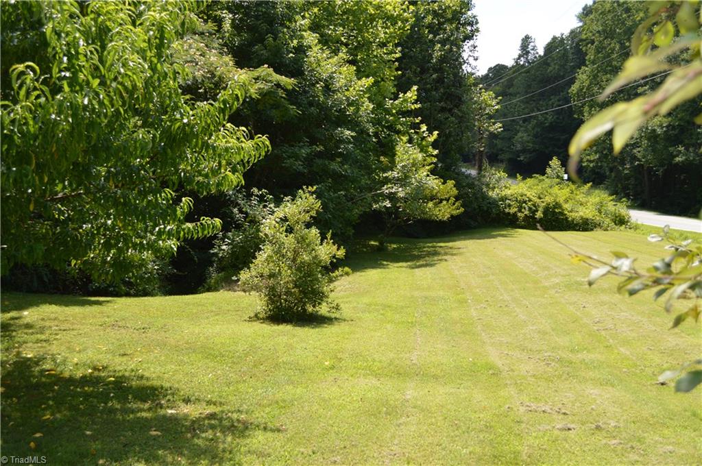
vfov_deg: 36.8
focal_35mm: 36
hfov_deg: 53.2
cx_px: 351
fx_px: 701
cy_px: 233
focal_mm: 24
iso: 100
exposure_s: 1/200
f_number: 6.3
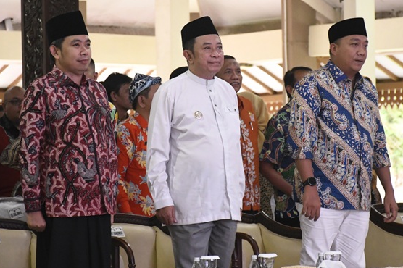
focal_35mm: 184
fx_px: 2058
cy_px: 116
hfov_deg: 11.2
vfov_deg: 7.5
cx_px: 217
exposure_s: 1/100
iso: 6400
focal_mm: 95
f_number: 5.3
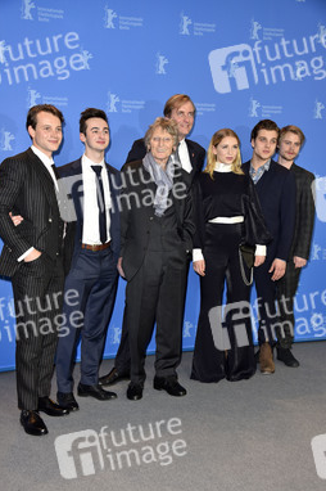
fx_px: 599
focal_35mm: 44
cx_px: 158
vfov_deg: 44.5
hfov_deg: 30.5
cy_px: 256
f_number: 5.6
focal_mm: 42
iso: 500
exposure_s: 1/125
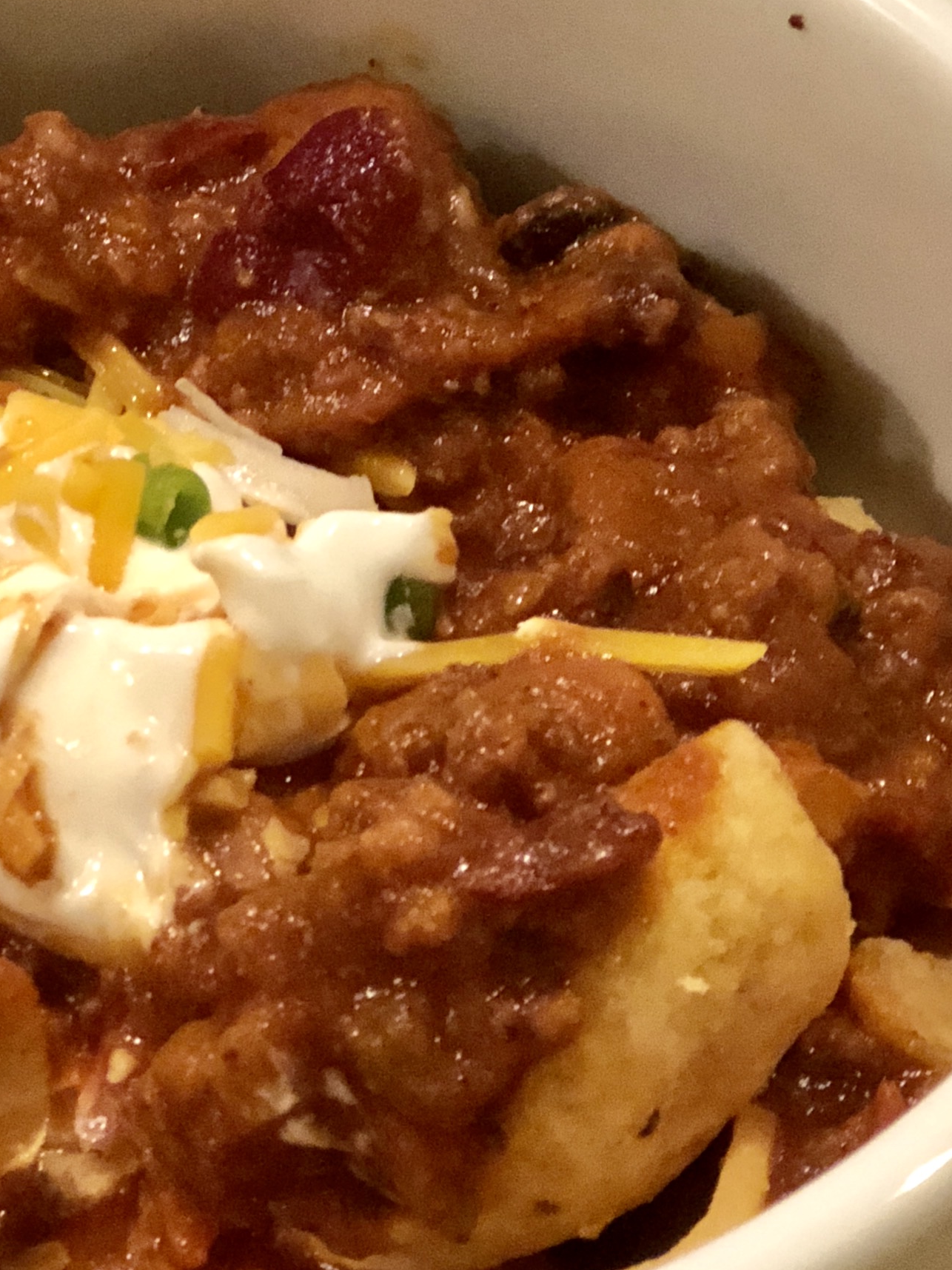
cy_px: 362
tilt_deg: -44.3
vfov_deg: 14.7
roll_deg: +1.5
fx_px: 4914
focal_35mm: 134
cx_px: 133
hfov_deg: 11.0
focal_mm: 6.6
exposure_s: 1/30
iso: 1250
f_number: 2.8
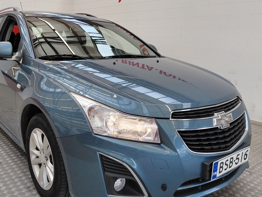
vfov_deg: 41.8
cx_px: 121
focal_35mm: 34
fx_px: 257
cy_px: 94
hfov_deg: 53.9
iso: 50
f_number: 1.8
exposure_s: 1/289
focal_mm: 4.69
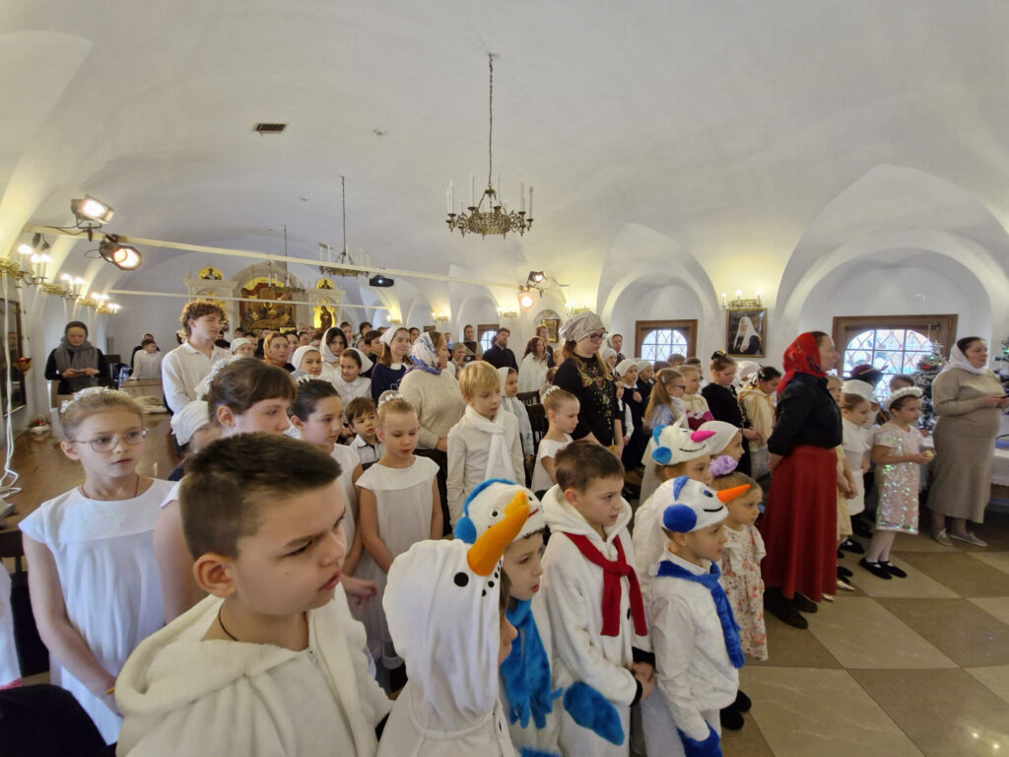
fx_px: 379
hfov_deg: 106.2
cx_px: 504
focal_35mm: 13
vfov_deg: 89.9
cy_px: 378
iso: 250
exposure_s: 1/50
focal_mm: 1.74
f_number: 2.2
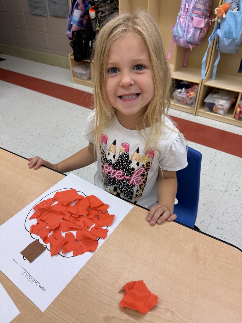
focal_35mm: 24
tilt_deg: -39.0
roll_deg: +0.6
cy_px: 162
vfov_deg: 71.6
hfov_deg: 56.8
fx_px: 224
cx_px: 121
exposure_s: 1/120
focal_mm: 6.76
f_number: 1.78
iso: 100
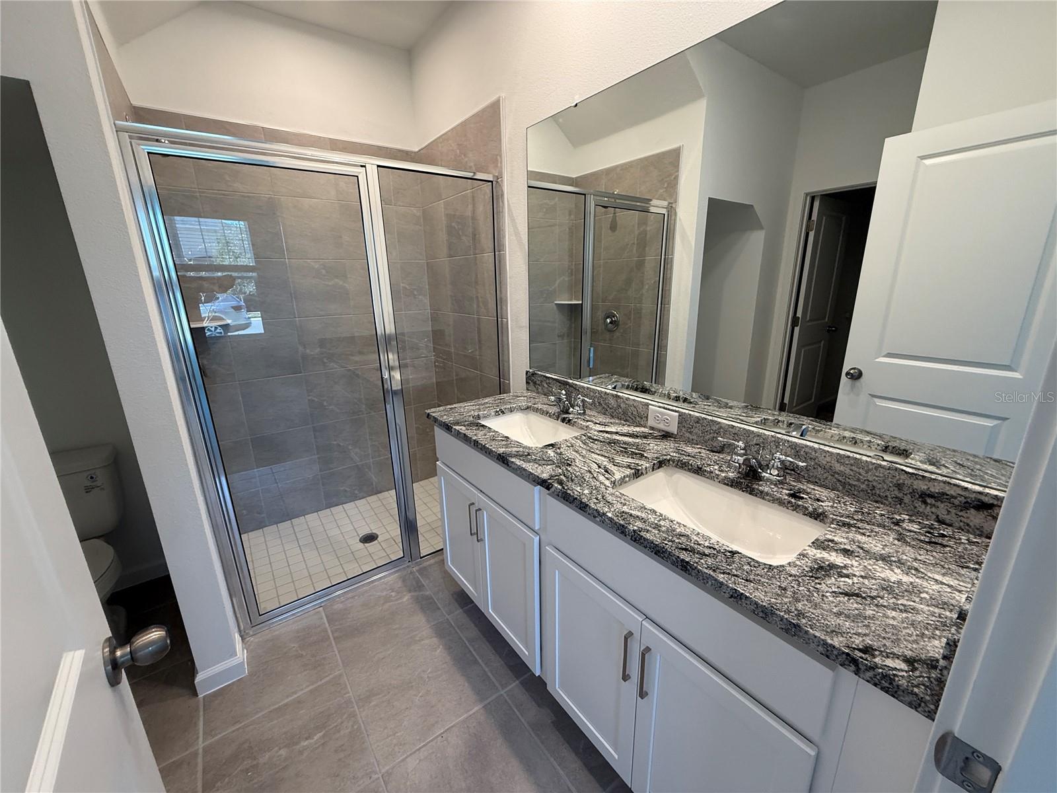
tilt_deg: -14.7
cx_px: 528
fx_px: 427
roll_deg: +0.1
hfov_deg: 102.1
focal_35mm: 14
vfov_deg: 85.7
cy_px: 396
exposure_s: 1/120
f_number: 2.2
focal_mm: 2.22
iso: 160
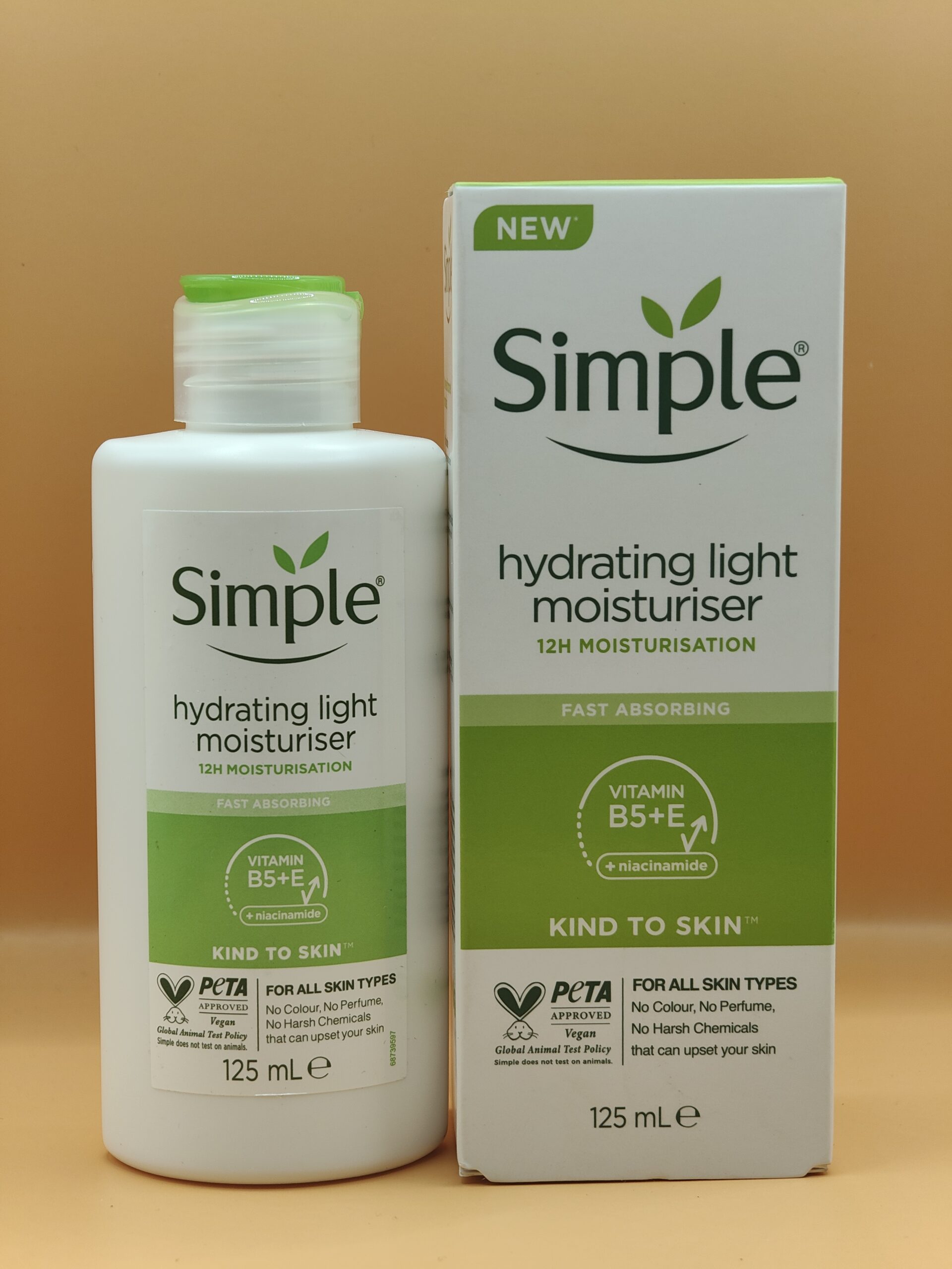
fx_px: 2567
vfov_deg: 27.8
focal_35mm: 70
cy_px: 634
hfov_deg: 21.0
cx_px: 476
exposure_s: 1/100
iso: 146
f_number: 2.55
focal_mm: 13.3
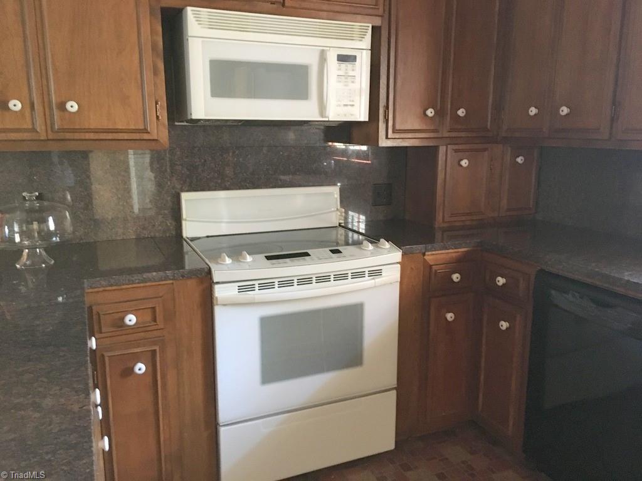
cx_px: 321
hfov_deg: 61.7
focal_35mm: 29
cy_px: 240
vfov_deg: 48.2
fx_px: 538
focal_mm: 4.15
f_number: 2.2
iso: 250
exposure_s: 1/15
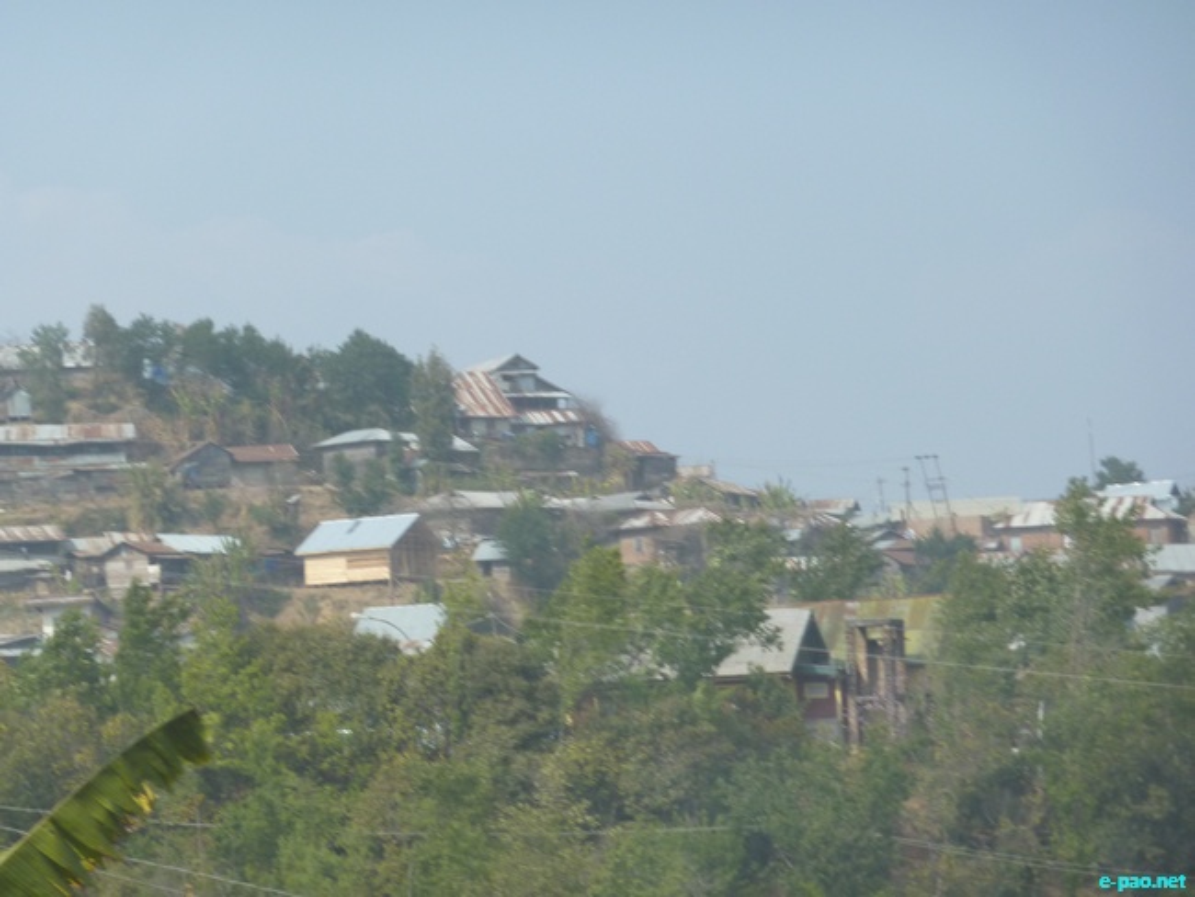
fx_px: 7252
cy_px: 448
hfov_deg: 9.4
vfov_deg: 7.1
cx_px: 598
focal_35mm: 210
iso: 160
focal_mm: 34.4
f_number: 4.6
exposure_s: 1/640
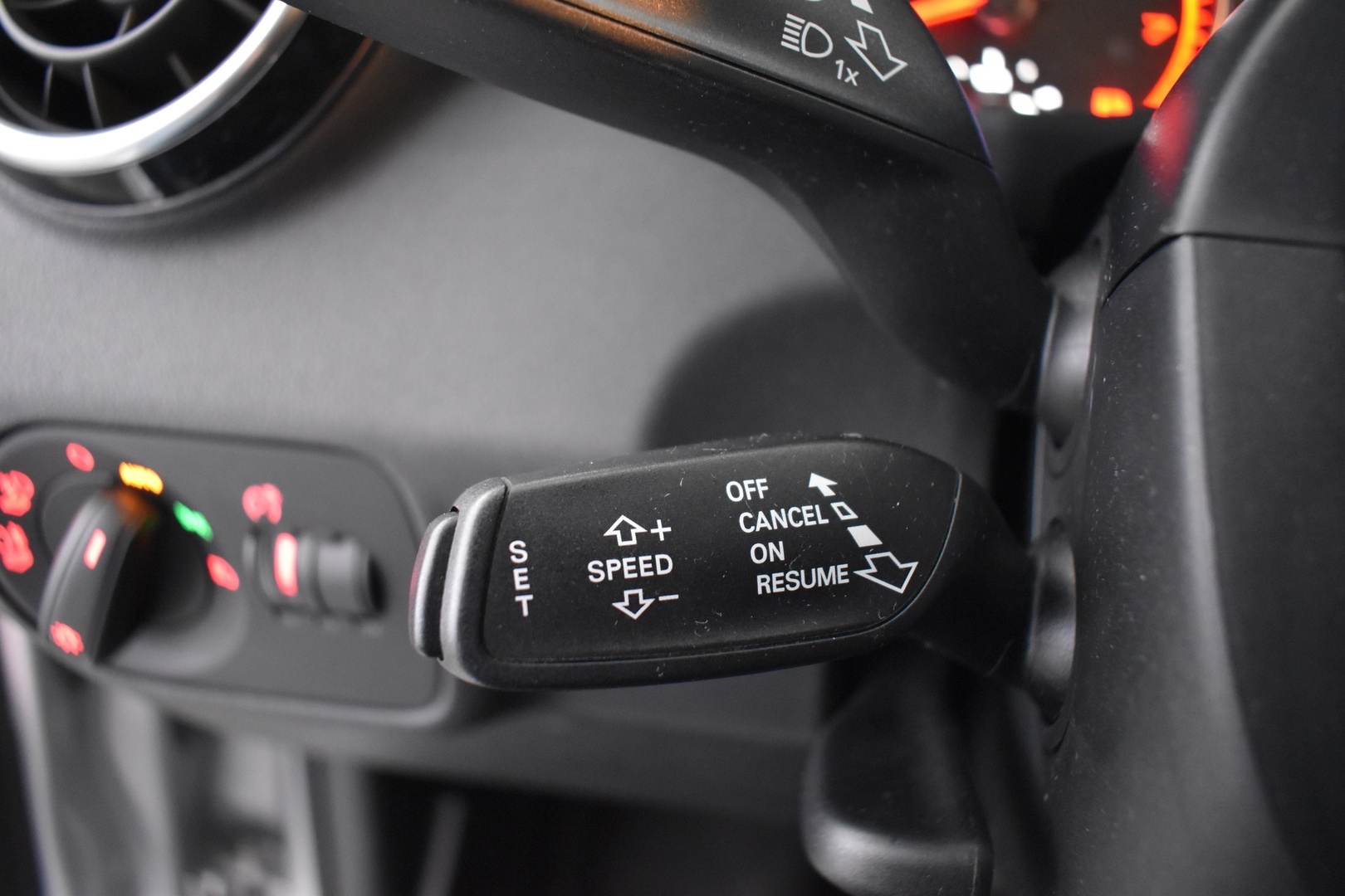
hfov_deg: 67.4
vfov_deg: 47.9
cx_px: 672
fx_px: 1009
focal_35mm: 27
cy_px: 448
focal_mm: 18
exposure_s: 1/8
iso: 3200
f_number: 3.5
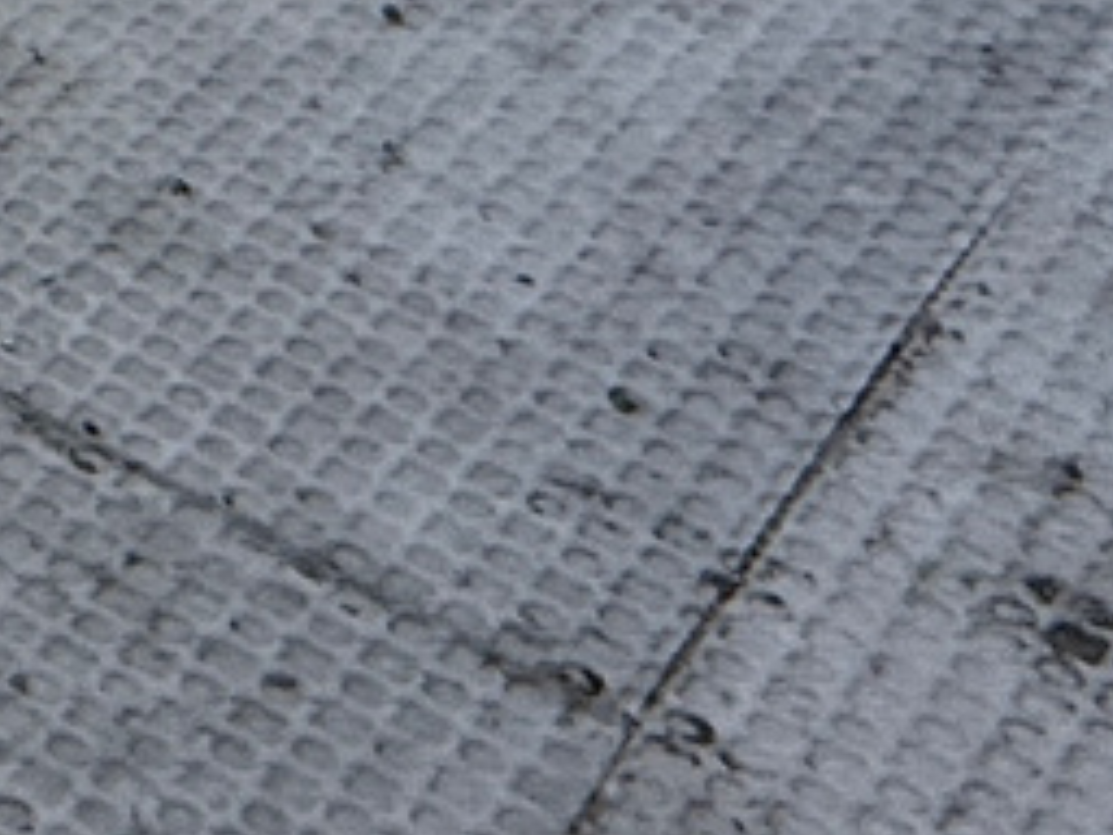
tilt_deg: -10.9
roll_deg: +3.5
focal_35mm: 112
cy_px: -1413
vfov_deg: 10.5
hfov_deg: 13.5
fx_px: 3601
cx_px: -1465
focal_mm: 2.22
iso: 64
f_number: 2.2
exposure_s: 1/123
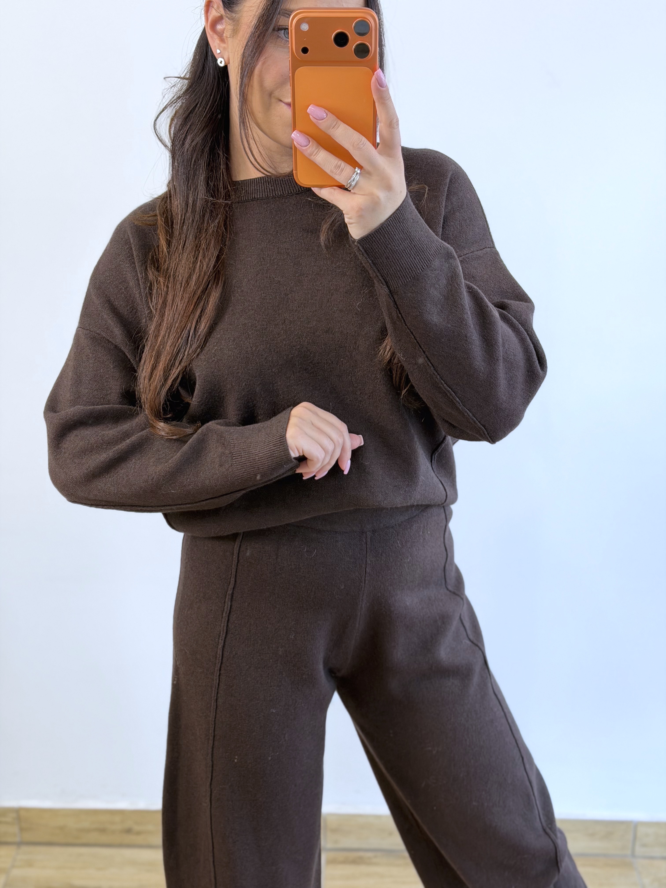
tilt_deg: -15.9
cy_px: 444
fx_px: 1231
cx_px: 333
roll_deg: -0.8
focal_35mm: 48
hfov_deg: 30.3
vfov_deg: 39.7
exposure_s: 1/50
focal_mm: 6.76
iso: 125
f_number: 1.78
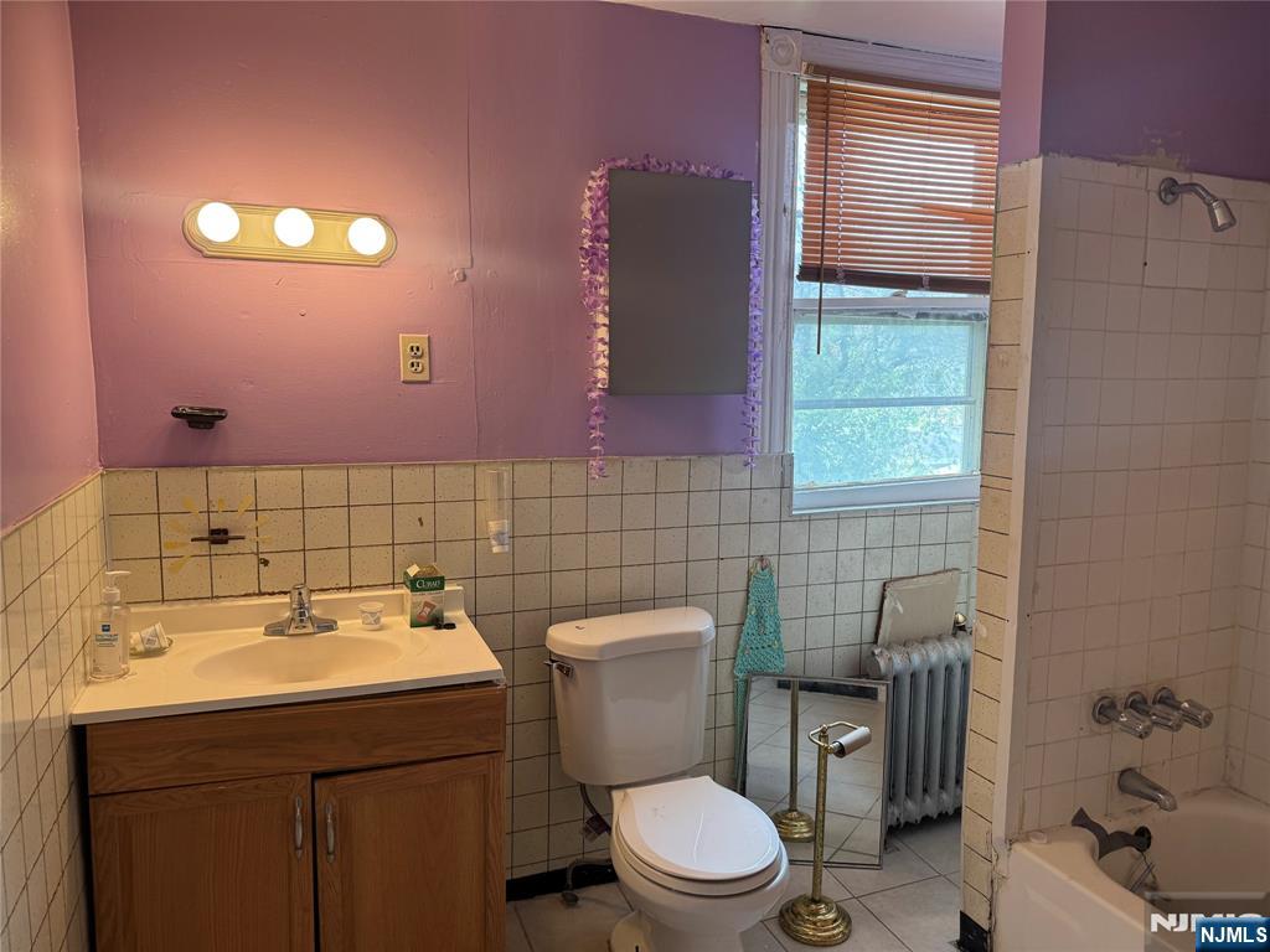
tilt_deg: -8.1
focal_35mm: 24
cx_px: 635
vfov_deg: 56.8
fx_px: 881
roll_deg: -0.6
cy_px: 476
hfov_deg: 71.6
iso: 125
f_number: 1.78
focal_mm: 6.76
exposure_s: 1/121
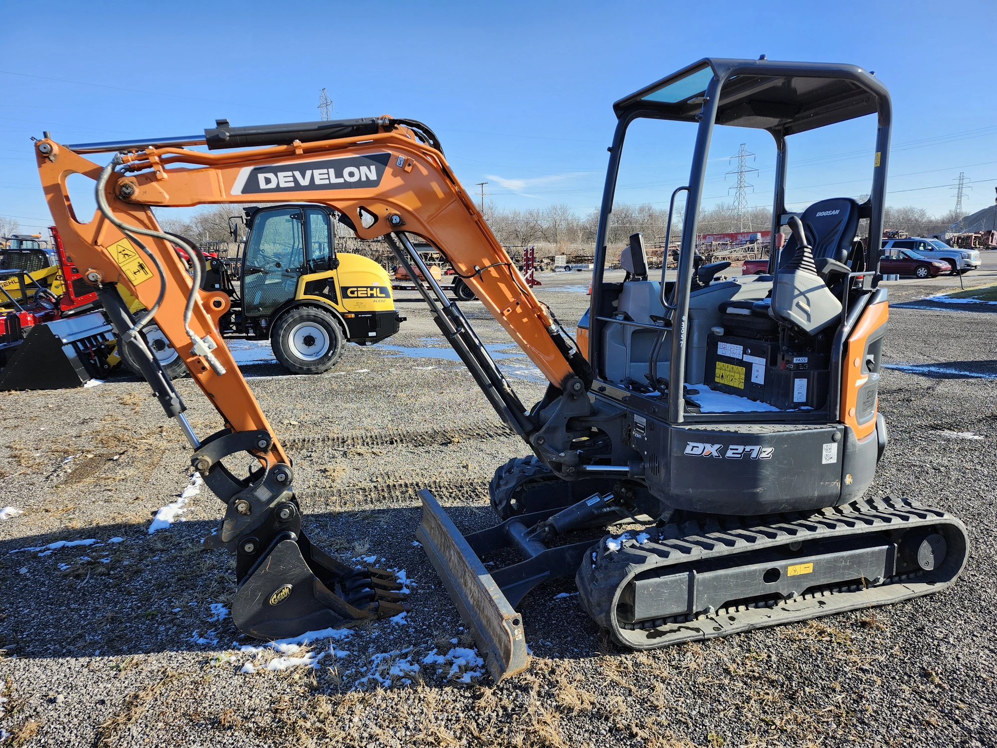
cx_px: 498
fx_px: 662
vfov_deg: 58.9
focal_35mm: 23
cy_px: 374
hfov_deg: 73.9
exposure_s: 1/675
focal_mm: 5.54
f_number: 1.8
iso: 25
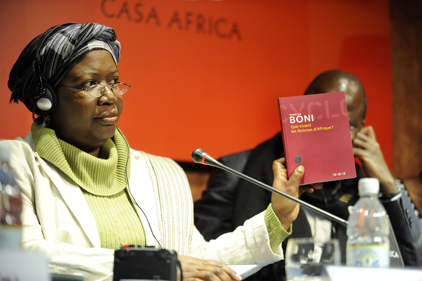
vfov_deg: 15.9
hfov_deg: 23.7
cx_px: 211
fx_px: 1008
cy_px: 140
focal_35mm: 86
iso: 5000
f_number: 2.8
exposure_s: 1/250
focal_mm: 86
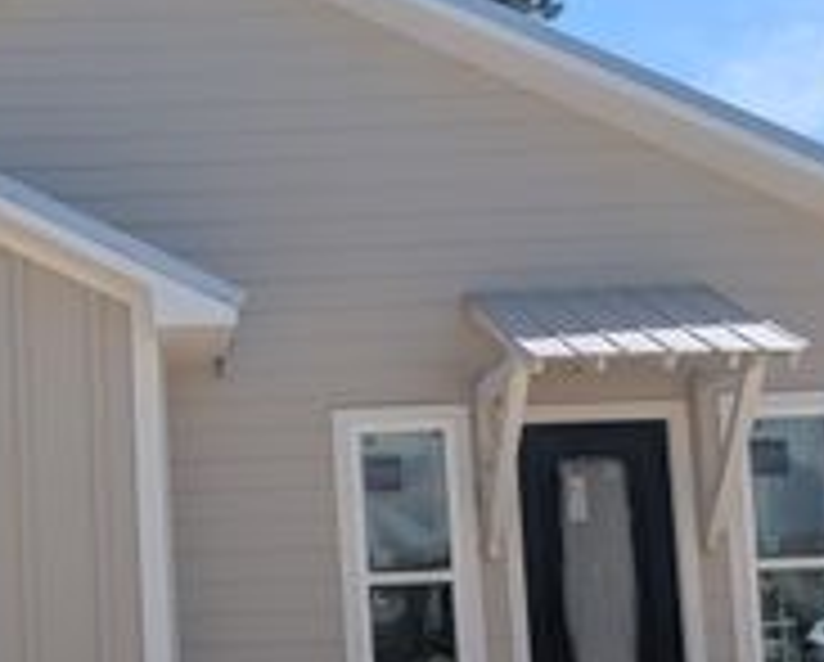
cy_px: 473
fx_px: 1563
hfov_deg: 28.3
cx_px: 68
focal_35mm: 64
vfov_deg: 23.7
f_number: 1.68
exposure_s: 1/13158
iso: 20
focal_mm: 6.9
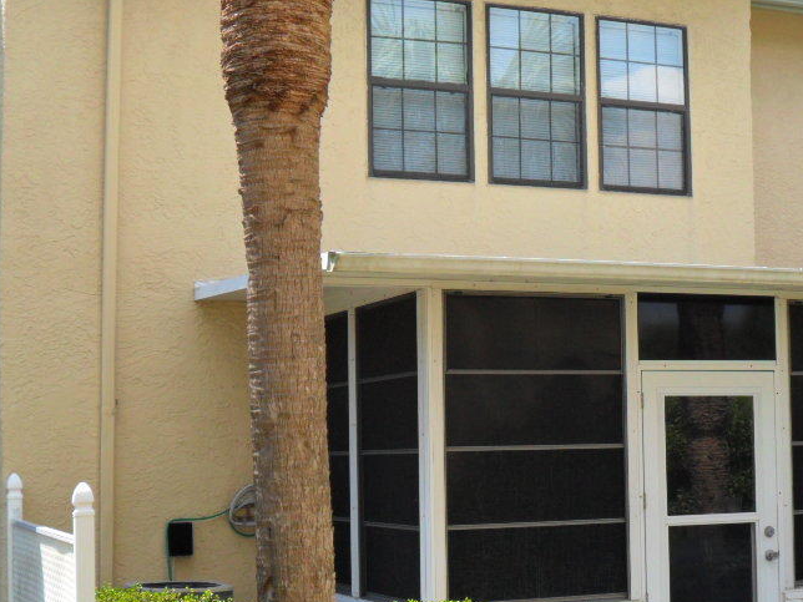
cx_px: 534
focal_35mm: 70
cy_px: 348
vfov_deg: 21.0
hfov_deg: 27.6
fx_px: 1624
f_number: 4.5
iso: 100
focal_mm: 7.8
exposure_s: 1/350
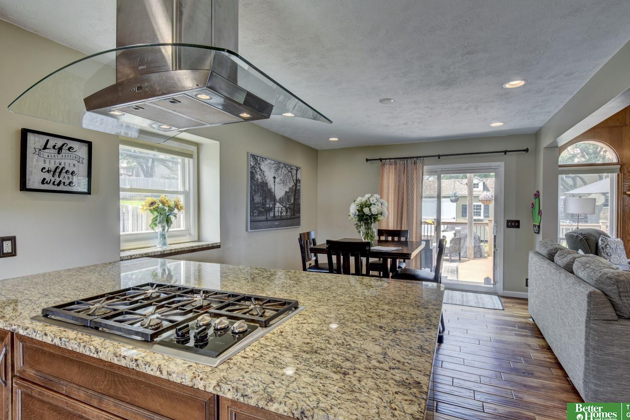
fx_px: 280
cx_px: 328
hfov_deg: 96.7
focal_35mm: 16
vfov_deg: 73.7
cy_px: 204
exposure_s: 1/15
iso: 400
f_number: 8
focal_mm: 10
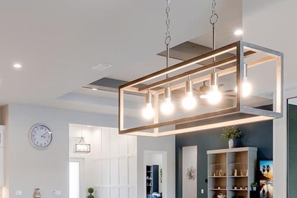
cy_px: 183
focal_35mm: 44
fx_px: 363
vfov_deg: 29.1
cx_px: 121
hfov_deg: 44.3
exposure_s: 1/40
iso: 400
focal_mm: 14
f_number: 11
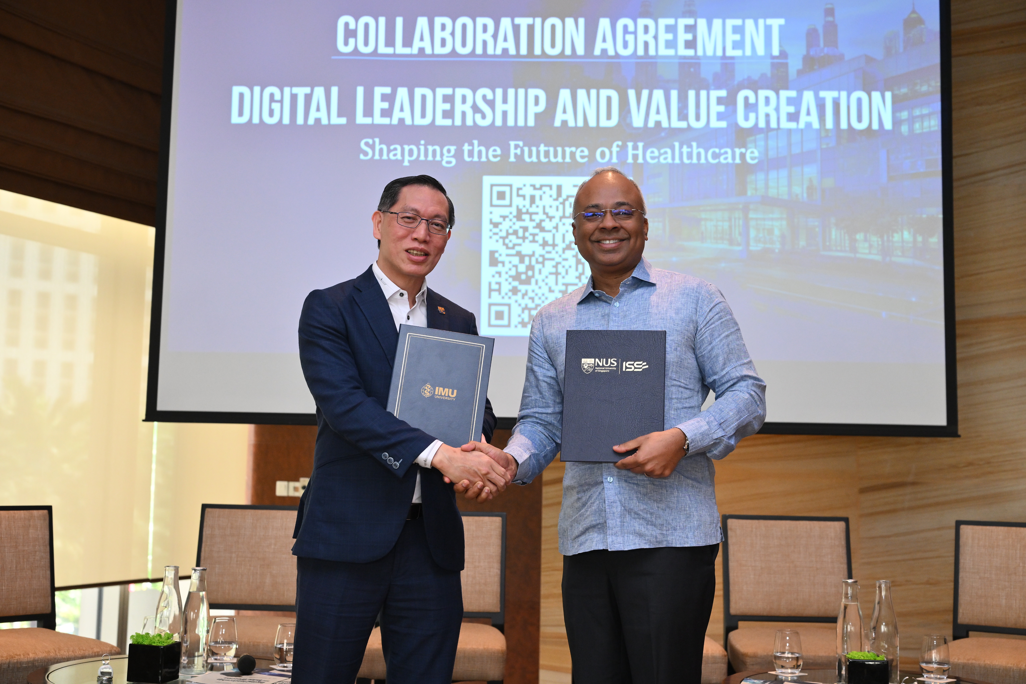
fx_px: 1197
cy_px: 342
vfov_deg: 31.9
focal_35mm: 42
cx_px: 513
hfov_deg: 46.4
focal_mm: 42
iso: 1600
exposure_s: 1/200
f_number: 4
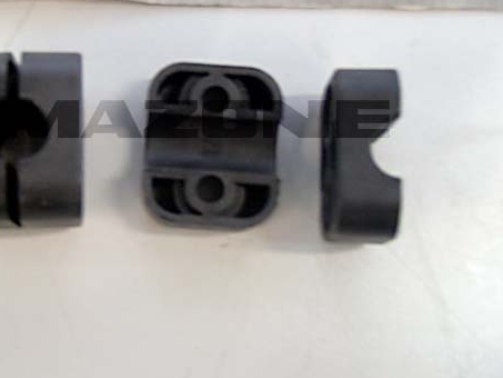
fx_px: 945
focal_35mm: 65
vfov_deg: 22.6
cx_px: 157
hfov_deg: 29.5
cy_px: 145
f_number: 4.9
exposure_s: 1/10
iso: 400
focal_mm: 8.25
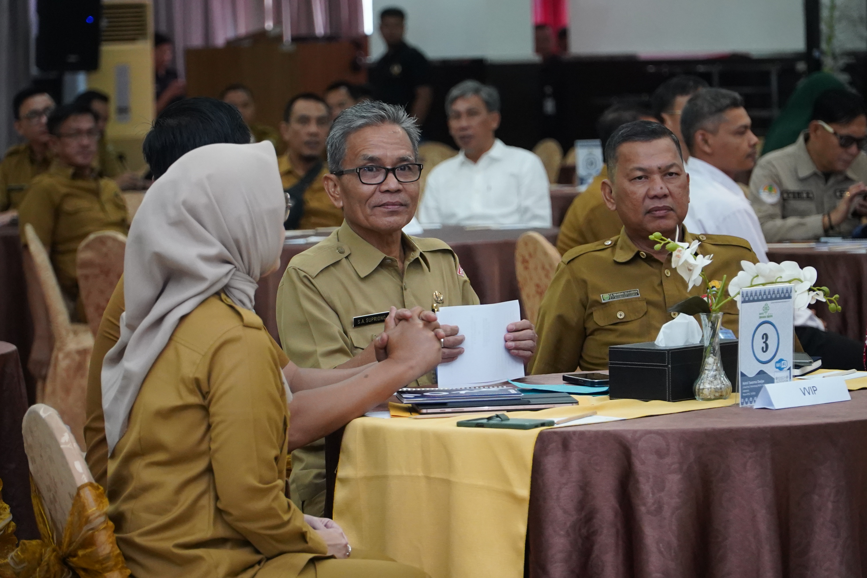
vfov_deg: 9.1
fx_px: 3636
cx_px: 434
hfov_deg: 13.6
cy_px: 289
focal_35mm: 151
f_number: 4
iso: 4000
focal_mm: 101
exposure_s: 1/125
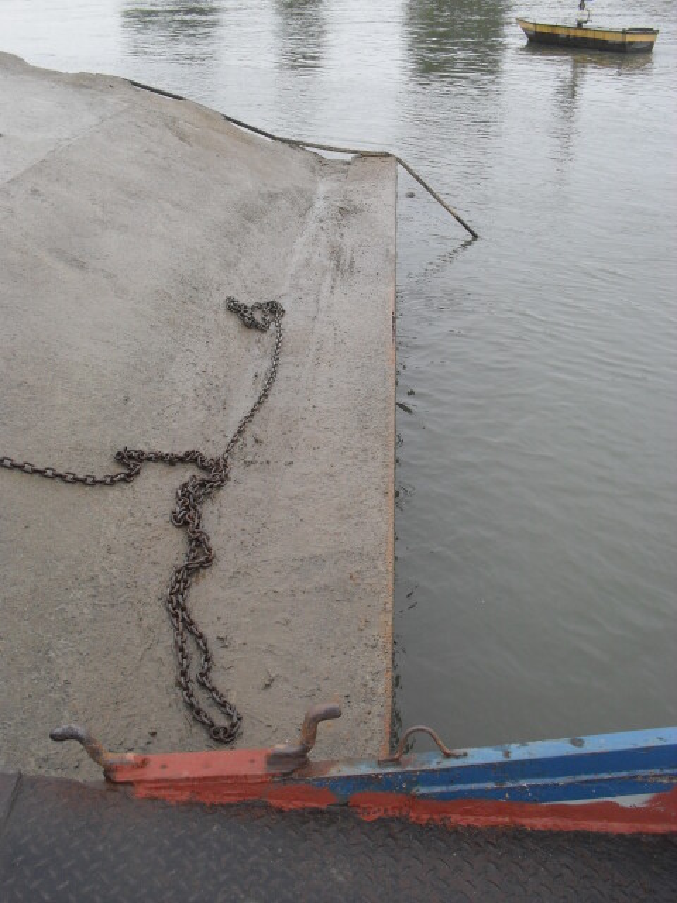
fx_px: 913
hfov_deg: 40.7
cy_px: 452
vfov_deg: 52.6
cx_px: 338
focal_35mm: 35
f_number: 3.2
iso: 100
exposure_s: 1/125
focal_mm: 6.3
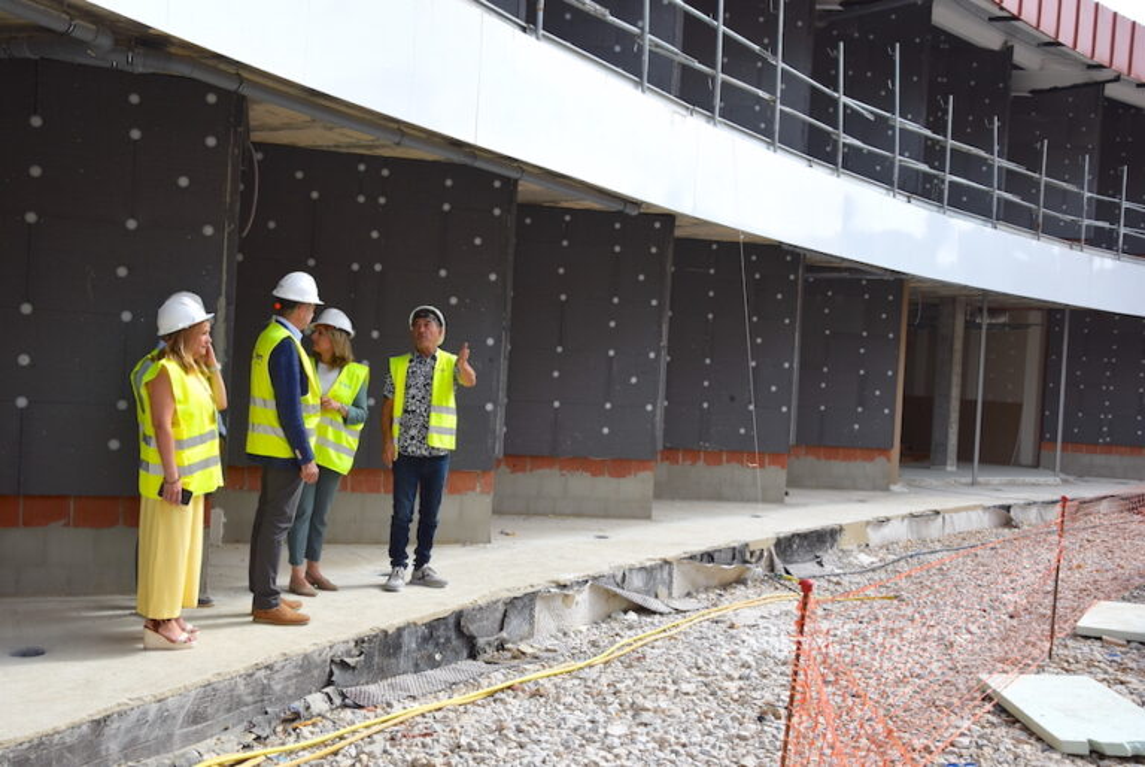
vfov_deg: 35.6
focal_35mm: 38
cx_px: 572
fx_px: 1194
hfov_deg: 51.2
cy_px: 384
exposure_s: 1/320
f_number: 9
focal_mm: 25
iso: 200
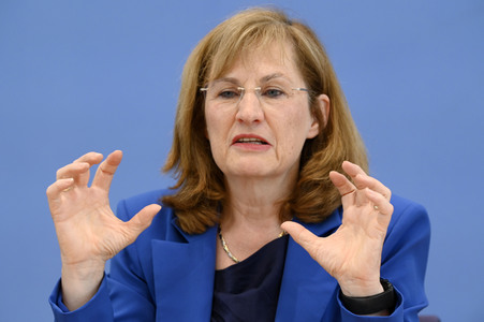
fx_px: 2015
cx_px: 242
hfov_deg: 13.7
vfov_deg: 9.1
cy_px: 161
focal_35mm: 150
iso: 2000
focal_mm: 150
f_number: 5
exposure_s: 1/500
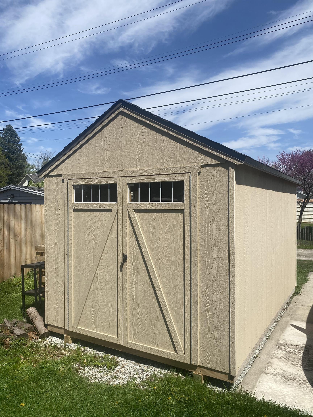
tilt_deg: -1.1
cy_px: 208
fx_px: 313
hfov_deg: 53.1
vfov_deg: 67.3
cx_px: 156
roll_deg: +0.0
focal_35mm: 26
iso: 32
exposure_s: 1/4608
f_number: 1.8
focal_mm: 4.25
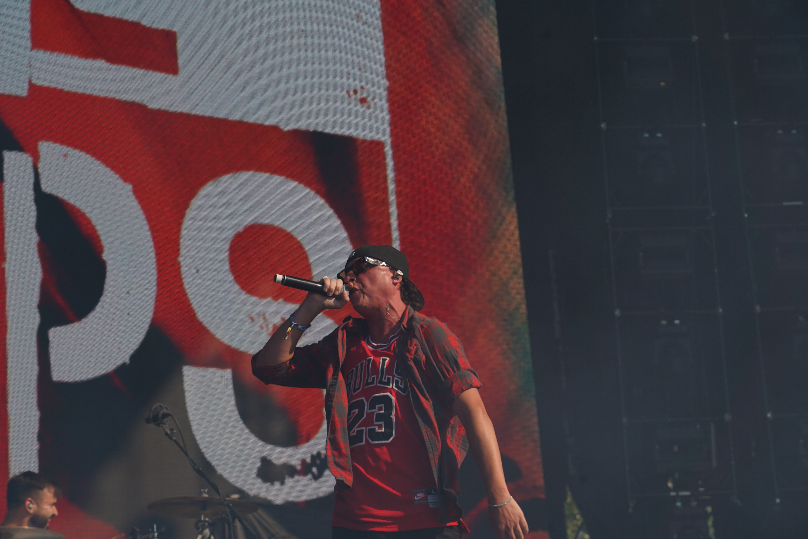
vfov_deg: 13.0
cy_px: 270
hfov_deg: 19.5
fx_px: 2356
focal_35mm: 105
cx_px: 404
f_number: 8
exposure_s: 1/500
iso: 100
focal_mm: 105
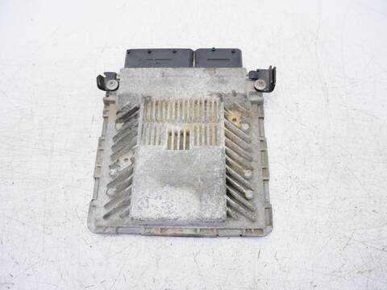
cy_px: 145
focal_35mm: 24
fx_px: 268
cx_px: 194
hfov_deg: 71.6
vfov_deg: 56.8
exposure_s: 1/60
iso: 200
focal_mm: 12
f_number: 3.5
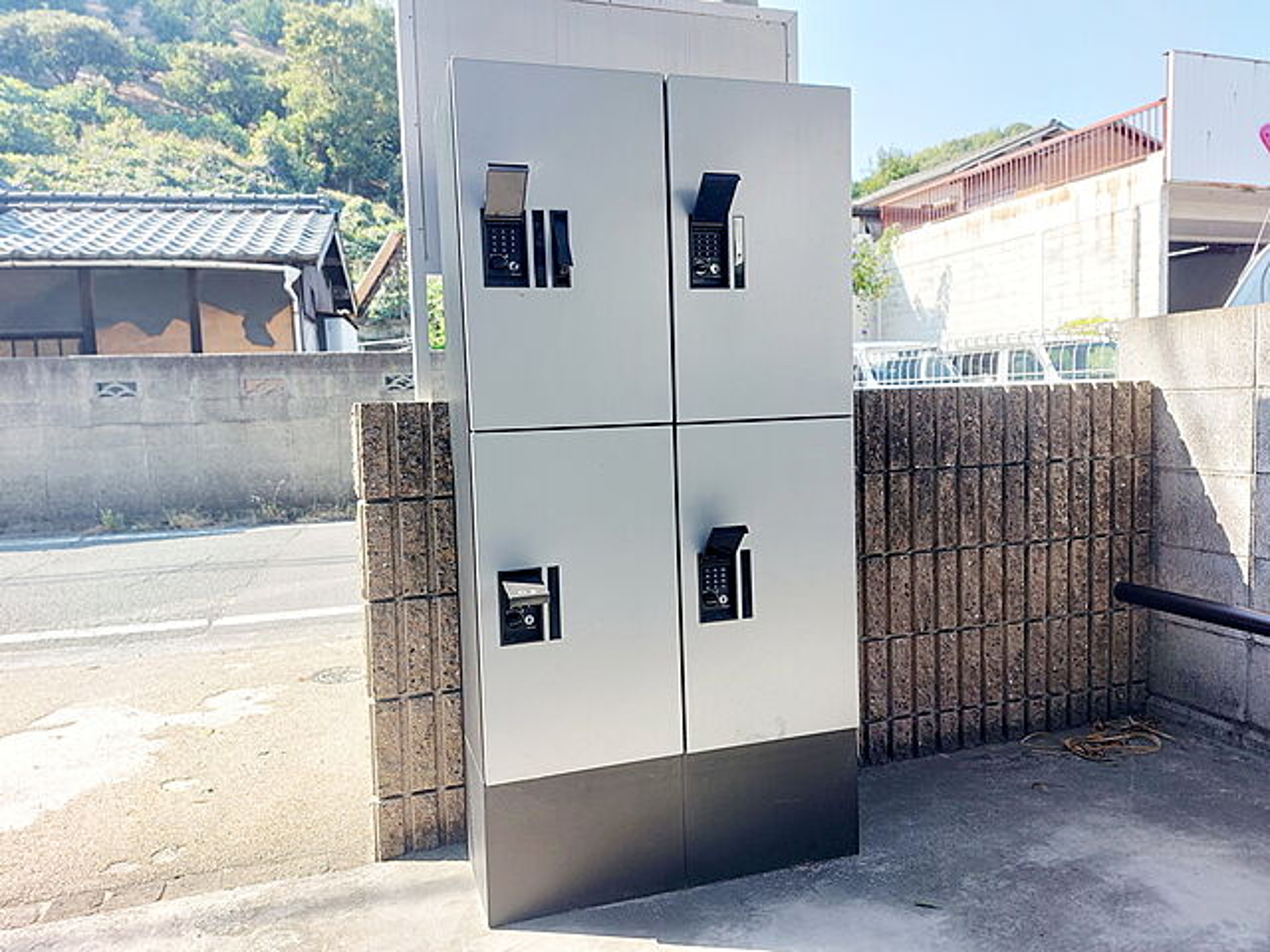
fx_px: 881
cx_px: 635
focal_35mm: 24
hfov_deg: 71.6
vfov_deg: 56.8
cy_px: 476
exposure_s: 1/216
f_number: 1.8
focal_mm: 5.23
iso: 25
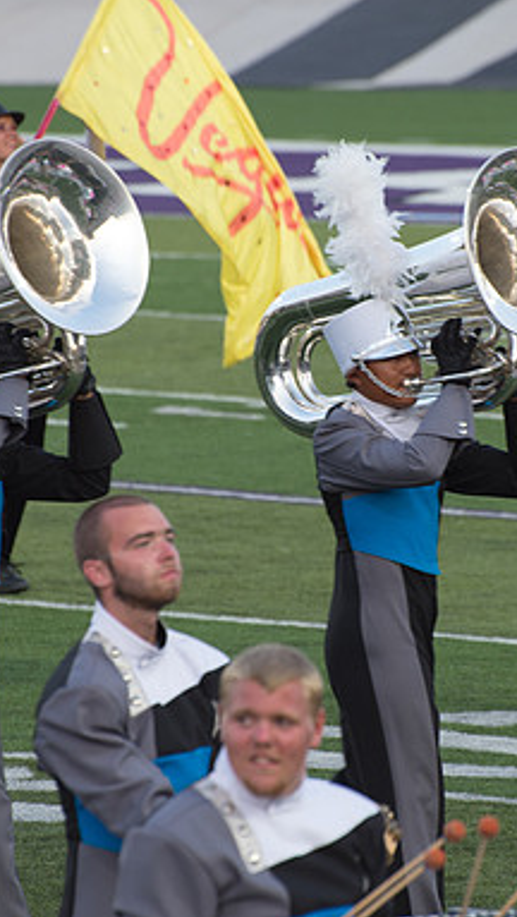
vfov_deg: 4.1
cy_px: 400
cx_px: 326
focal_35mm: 524
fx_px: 12745
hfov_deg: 2.3
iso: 640
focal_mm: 270
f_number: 6.3
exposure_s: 1/200
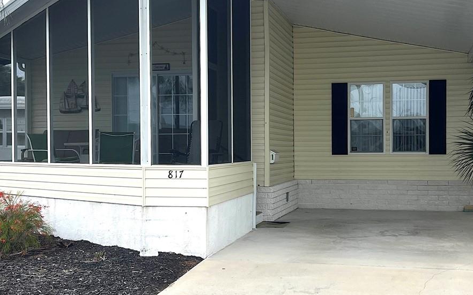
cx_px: 283
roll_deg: +0.0
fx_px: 644
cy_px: 148
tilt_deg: -0.1
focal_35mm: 50
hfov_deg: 40.1
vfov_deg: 25.8
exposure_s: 1/2513
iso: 50
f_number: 1.5
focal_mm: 5.7
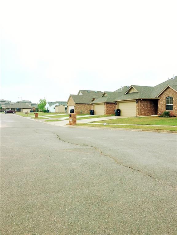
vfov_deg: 61.7
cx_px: 88
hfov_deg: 48.2
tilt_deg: -0.3
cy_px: 118
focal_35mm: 29
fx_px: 198
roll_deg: +0.3
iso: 25
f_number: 2.2
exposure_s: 1/999
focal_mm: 4.15
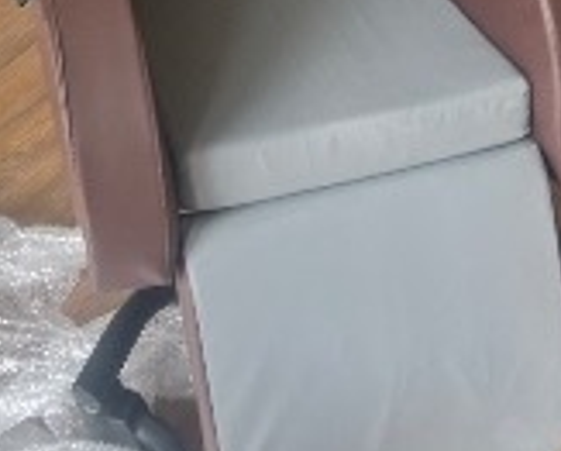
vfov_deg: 23.7
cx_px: 208
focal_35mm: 59
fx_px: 981
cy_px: -86
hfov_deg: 31.8
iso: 80
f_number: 1.6
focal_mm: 5.1
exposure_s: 1/100
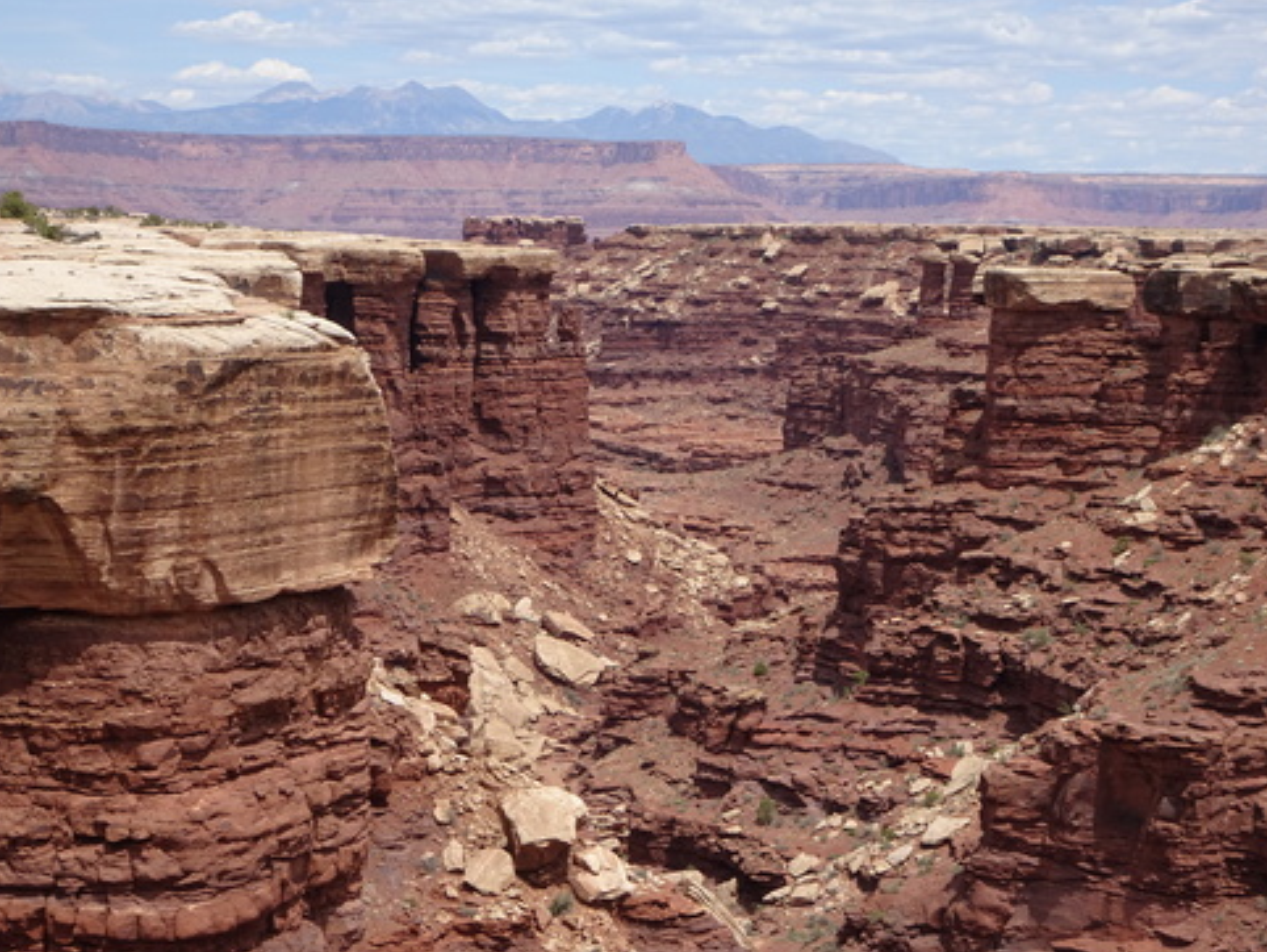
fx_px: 2893
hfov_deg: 24.7
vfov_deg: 18.7
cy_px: 547
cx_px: 697
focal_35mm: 79
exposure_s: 1/500
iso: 80
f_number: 4.5
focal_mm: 11.66
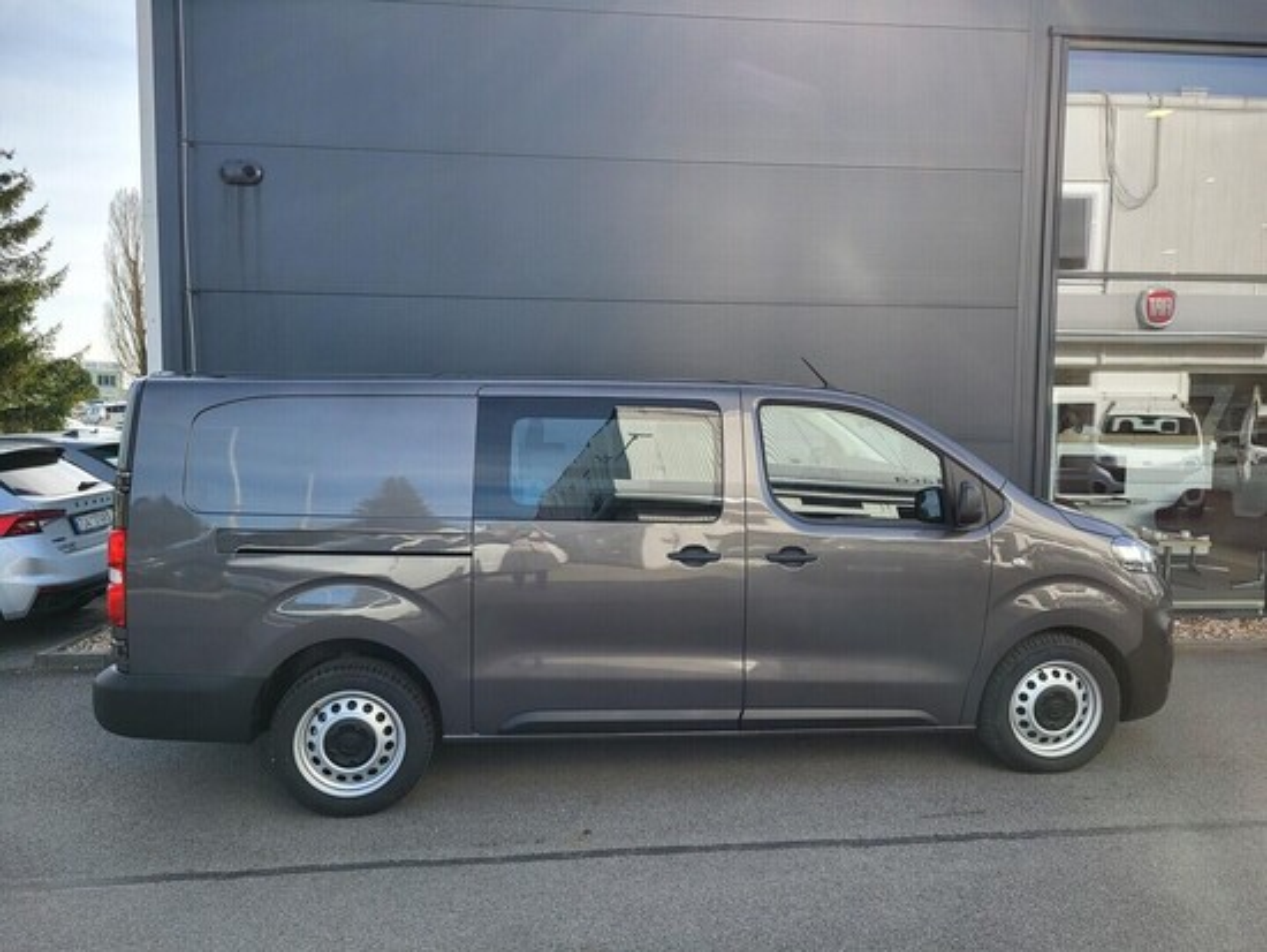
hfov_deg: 67.3
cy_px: 476
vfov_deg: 53.1
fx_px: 952
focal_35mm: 26
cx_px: 634
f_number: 1.8
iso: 40
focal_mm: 5.4
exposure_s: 1/684
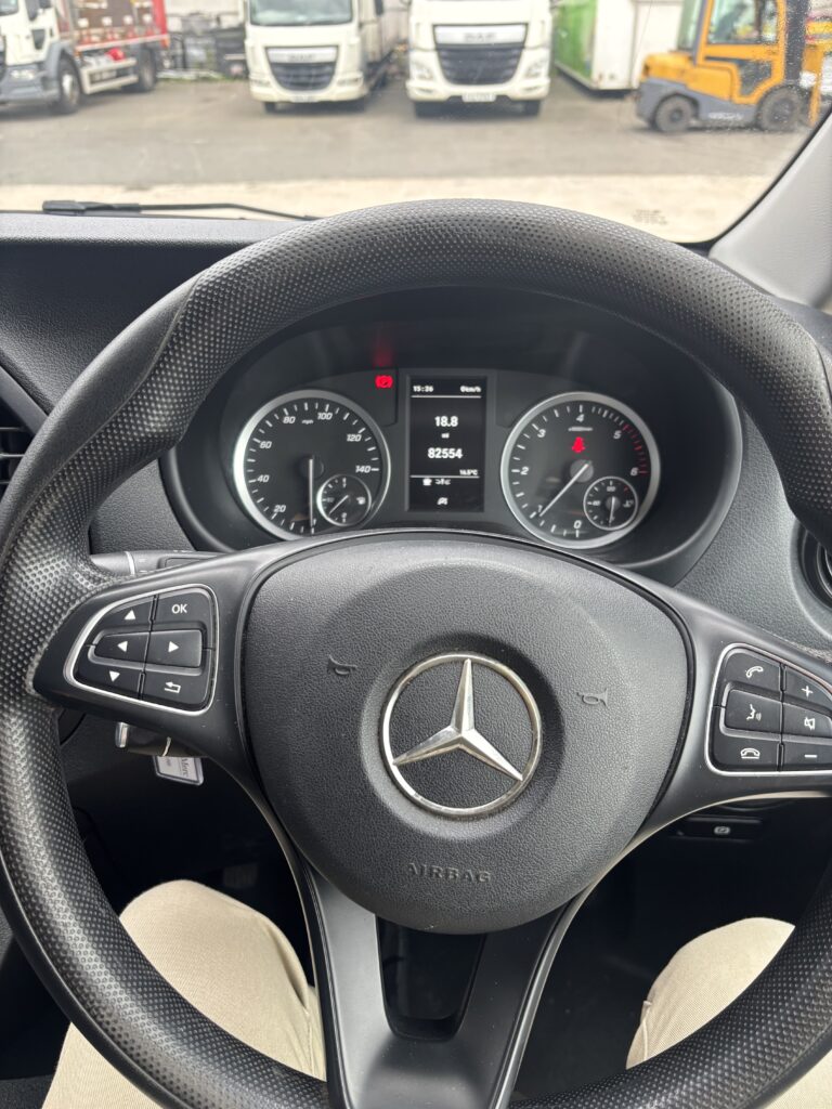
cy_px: 554
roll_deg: +0.1
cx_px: 416
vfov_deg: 67.3
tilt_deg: -29.4
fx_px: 833
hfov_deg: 53.1
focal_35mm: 26
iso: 125
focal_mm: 5.96
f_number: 1.6
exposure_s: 1/121
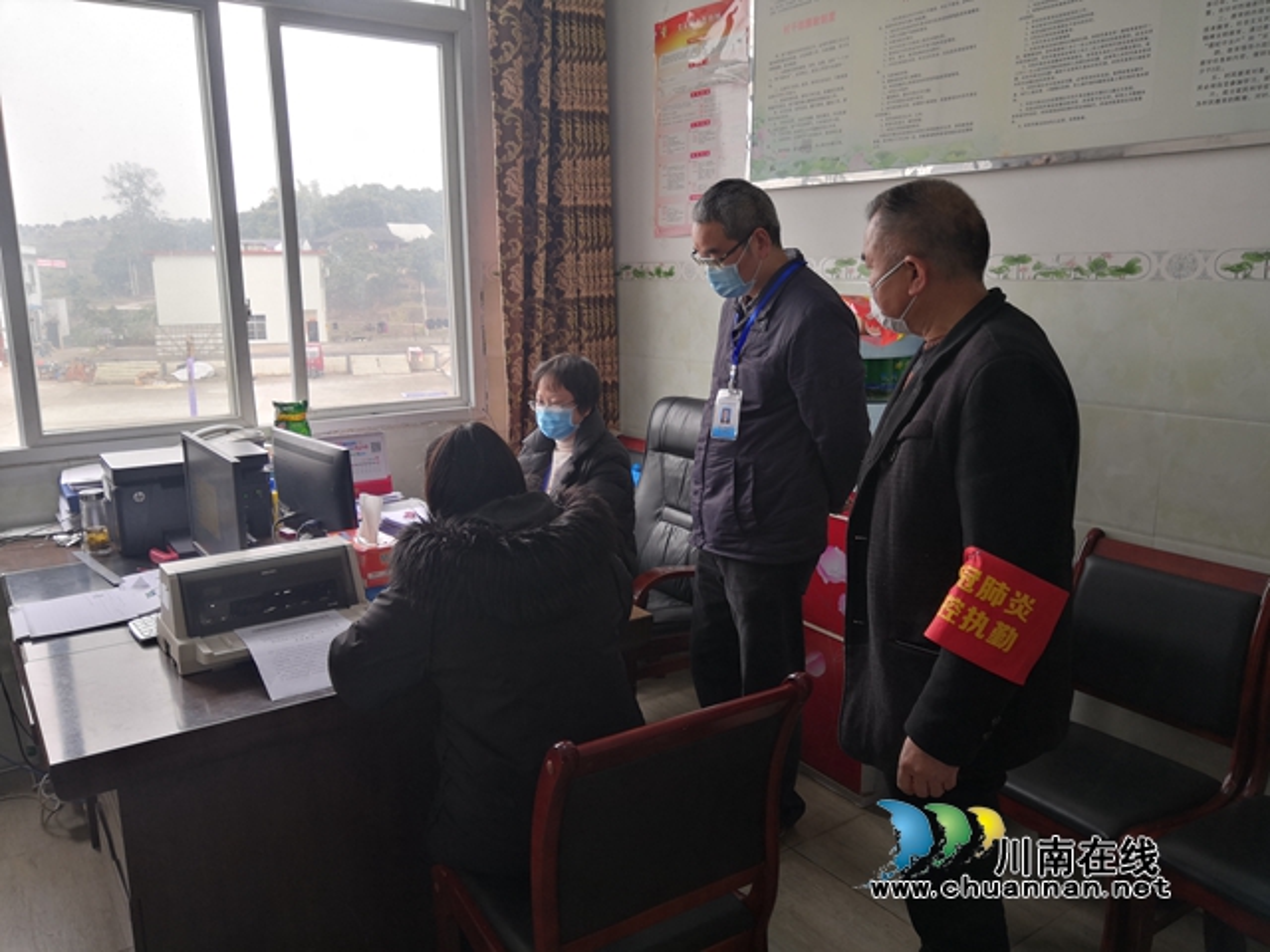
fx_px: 991
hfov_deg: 65.3
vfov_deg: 51.4
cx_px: 635
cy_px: 476
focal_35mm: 27
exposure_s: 1/100
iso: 64
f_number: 1.8
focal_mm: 3.95
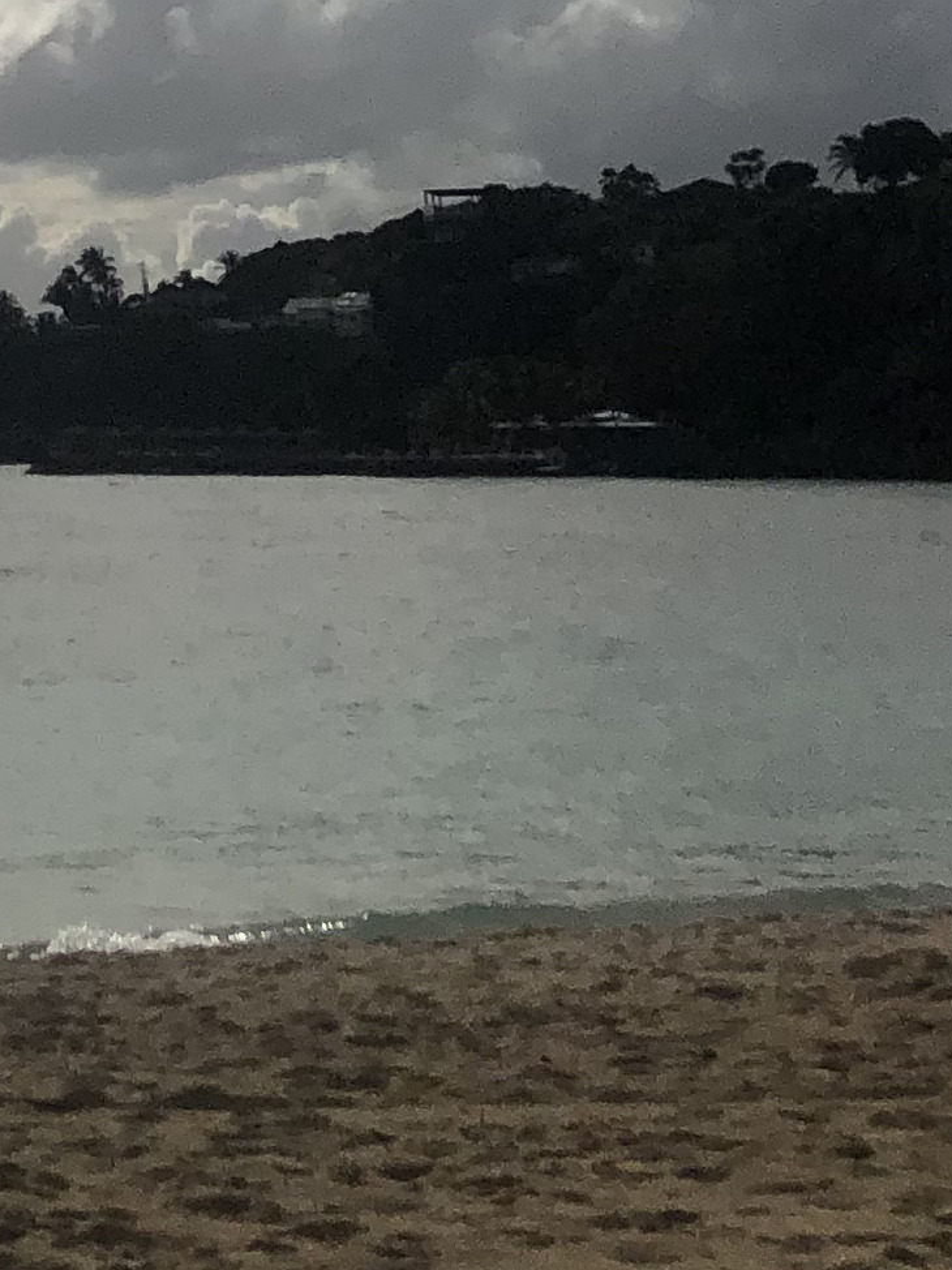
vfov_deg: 15.6
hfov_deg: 11.7
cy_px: -711
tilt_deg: +15.4
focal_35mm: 115
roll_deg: +0.4
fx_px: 4219
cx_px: -850
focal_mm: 4
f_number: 1.8
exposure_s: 1/24390
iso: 25
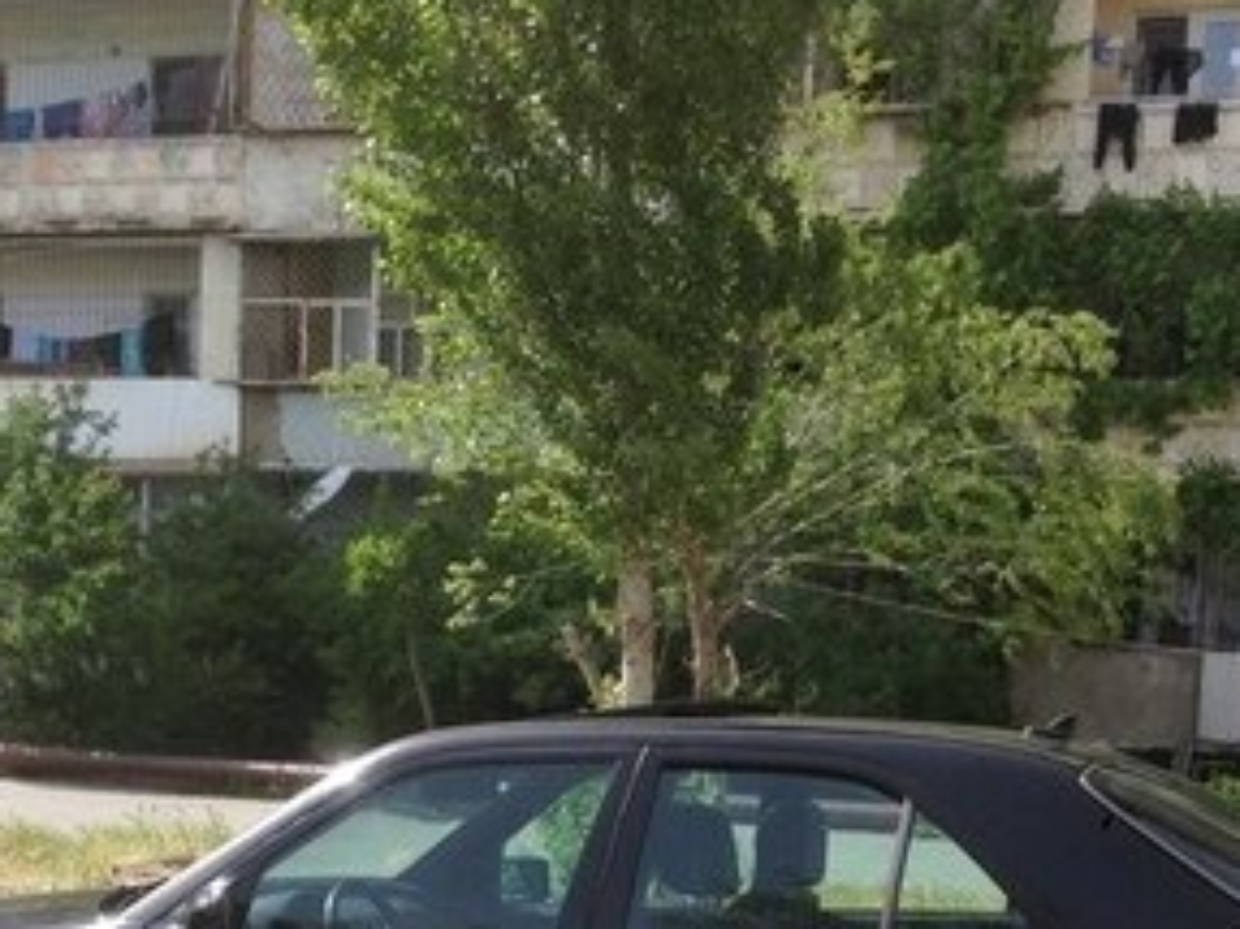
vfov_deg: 18.6
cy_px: 1035
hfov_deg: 25.7
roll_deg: -1.0
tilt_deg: -7.5
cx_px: 683
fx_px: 2721
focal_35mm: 76
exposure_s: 1/935
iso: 50
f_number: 2.4
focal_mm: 4.12
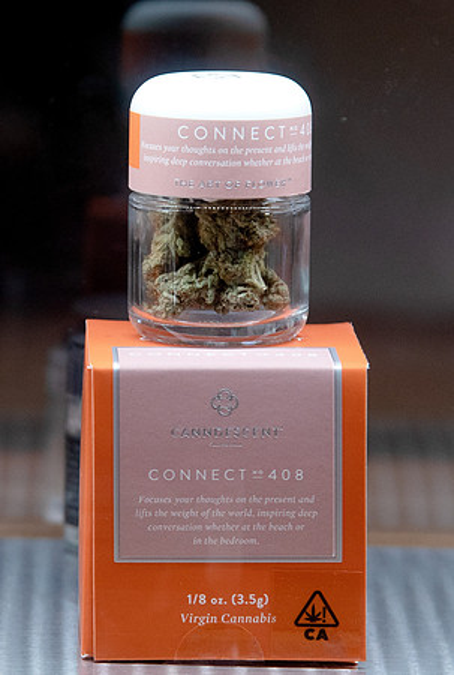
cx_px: 227
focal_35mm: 120
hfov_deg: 11.5
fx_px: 2254
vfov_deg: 17.0
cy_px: 338
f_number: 5.6
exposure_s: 1/200
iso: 1000
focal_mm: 120
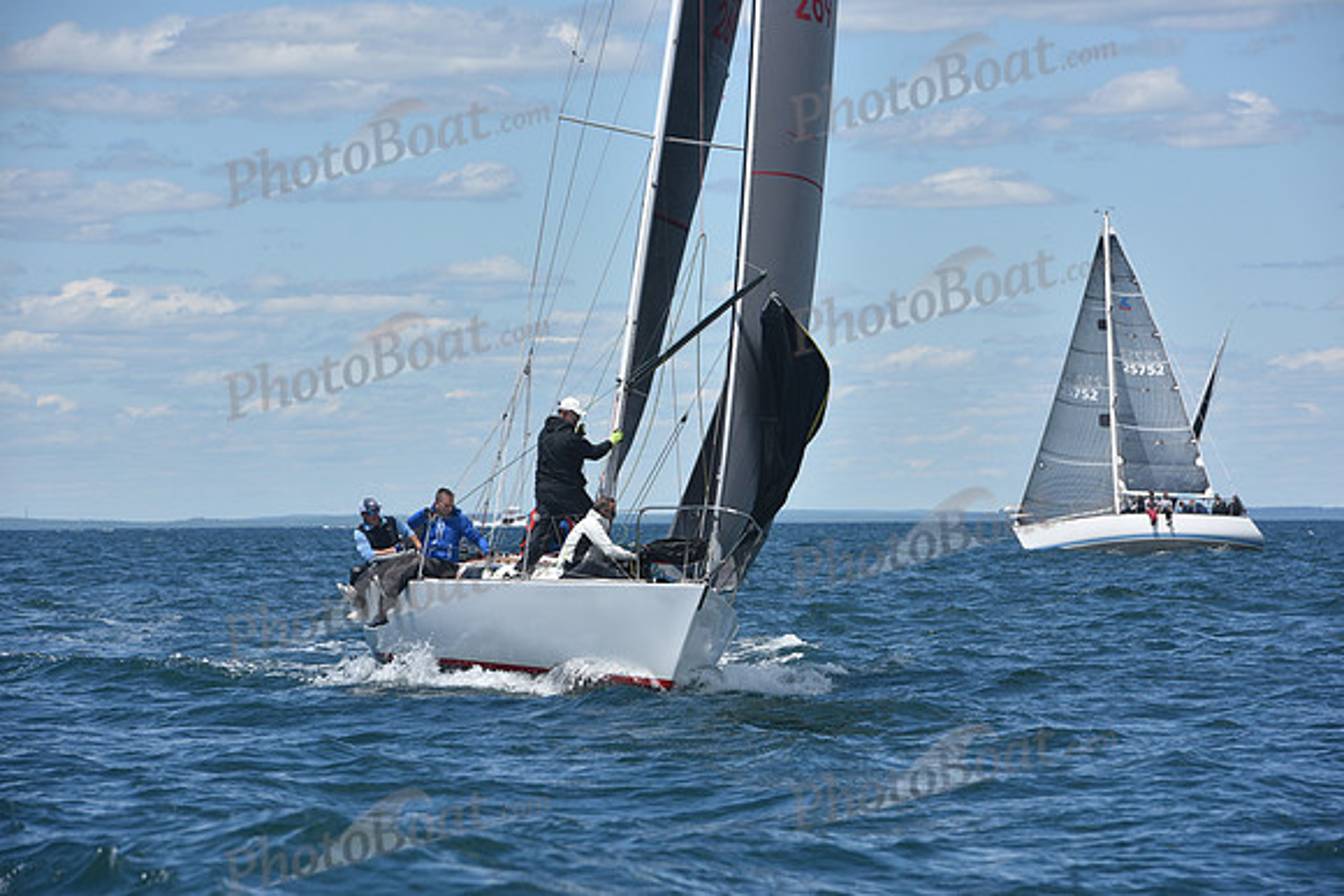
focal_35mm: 200
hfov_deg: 10.3
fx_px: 7468
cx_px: 672
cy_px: 448
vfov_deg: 6.9
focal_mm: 200
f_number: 10
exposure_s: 1/800
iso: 250
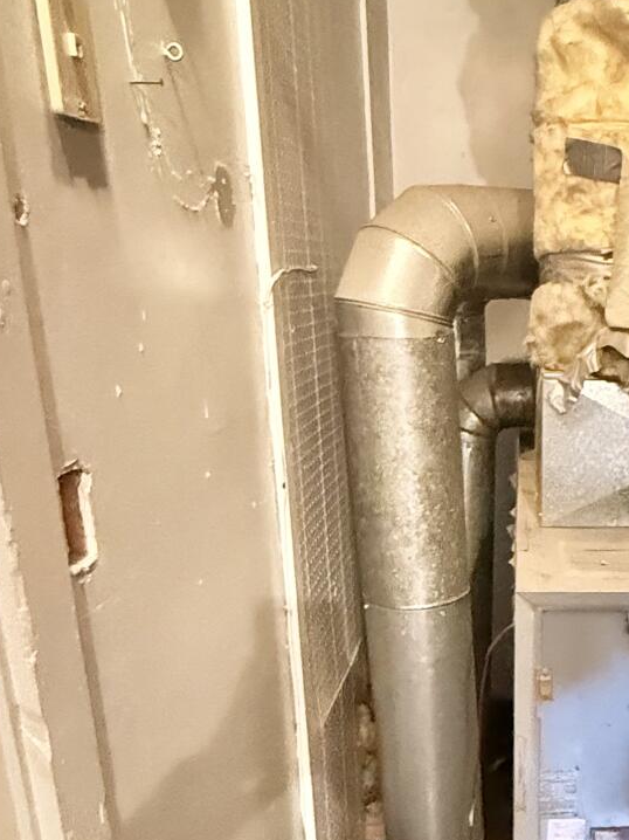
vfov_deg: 46.9
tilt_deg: -19.1
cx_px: 599
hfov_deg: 34.2
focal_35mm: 39
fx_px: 945
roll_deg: -1.0
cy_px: 577
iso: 1250
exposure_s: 1/30
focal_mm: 2.22
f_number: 2.2
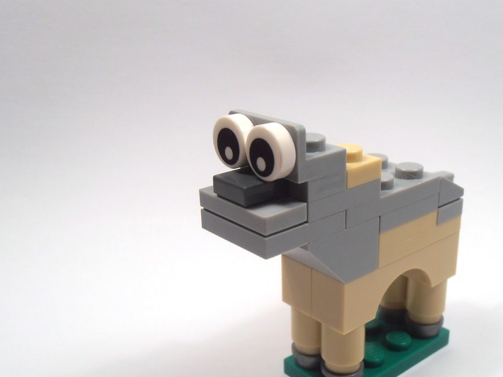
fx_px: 683
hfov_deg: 40.4
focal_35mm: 47
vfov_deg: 30.7
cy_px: 238
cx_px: 287
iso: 80
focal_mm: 6.61
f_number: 3.9
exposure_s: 1/100
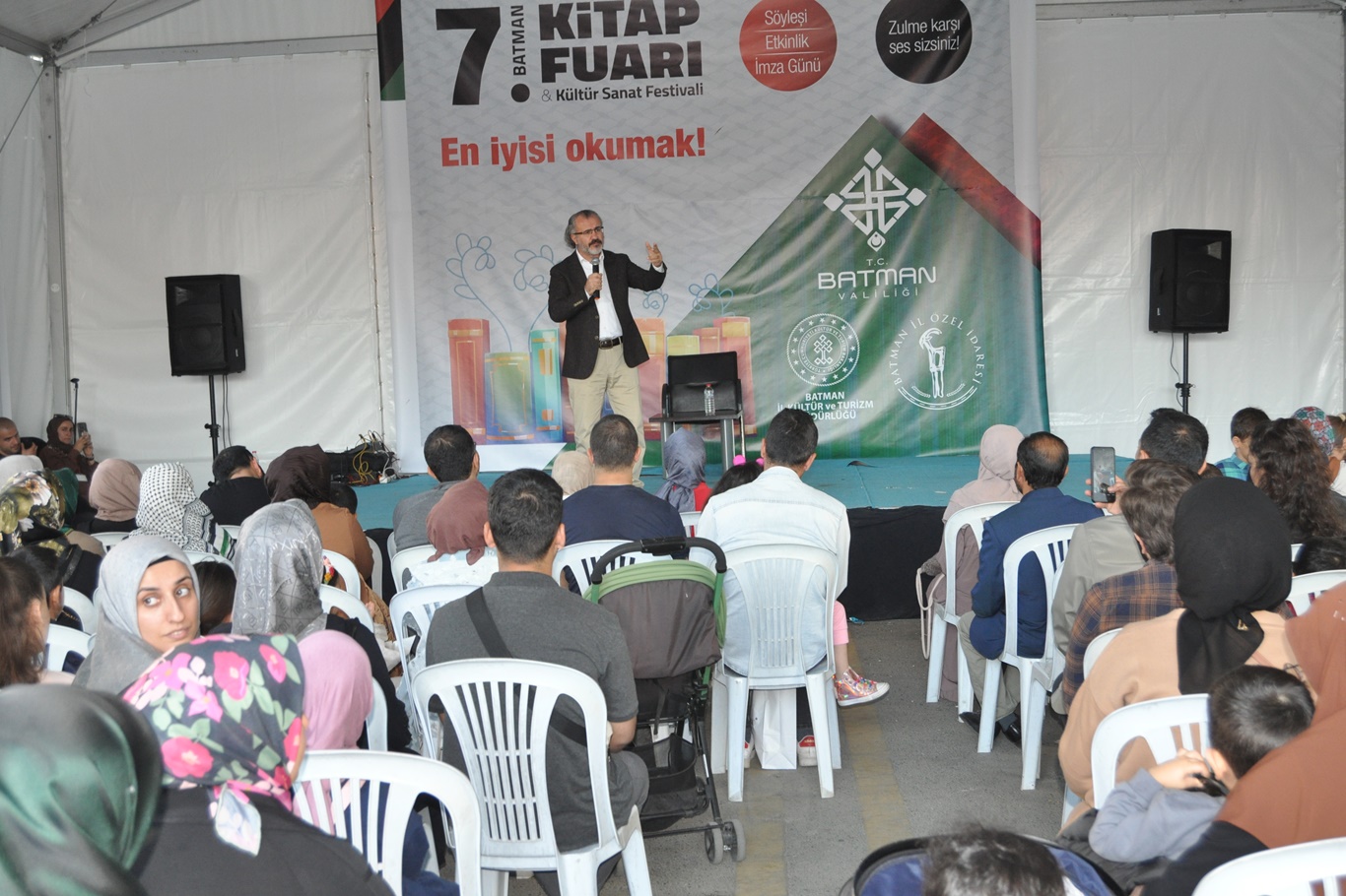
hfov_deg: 42.3
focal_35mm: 46
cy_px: 448
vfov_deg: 28.9
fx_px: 1738
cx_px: 673
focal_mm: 31
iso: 800
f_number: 4.2
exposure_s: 1/60
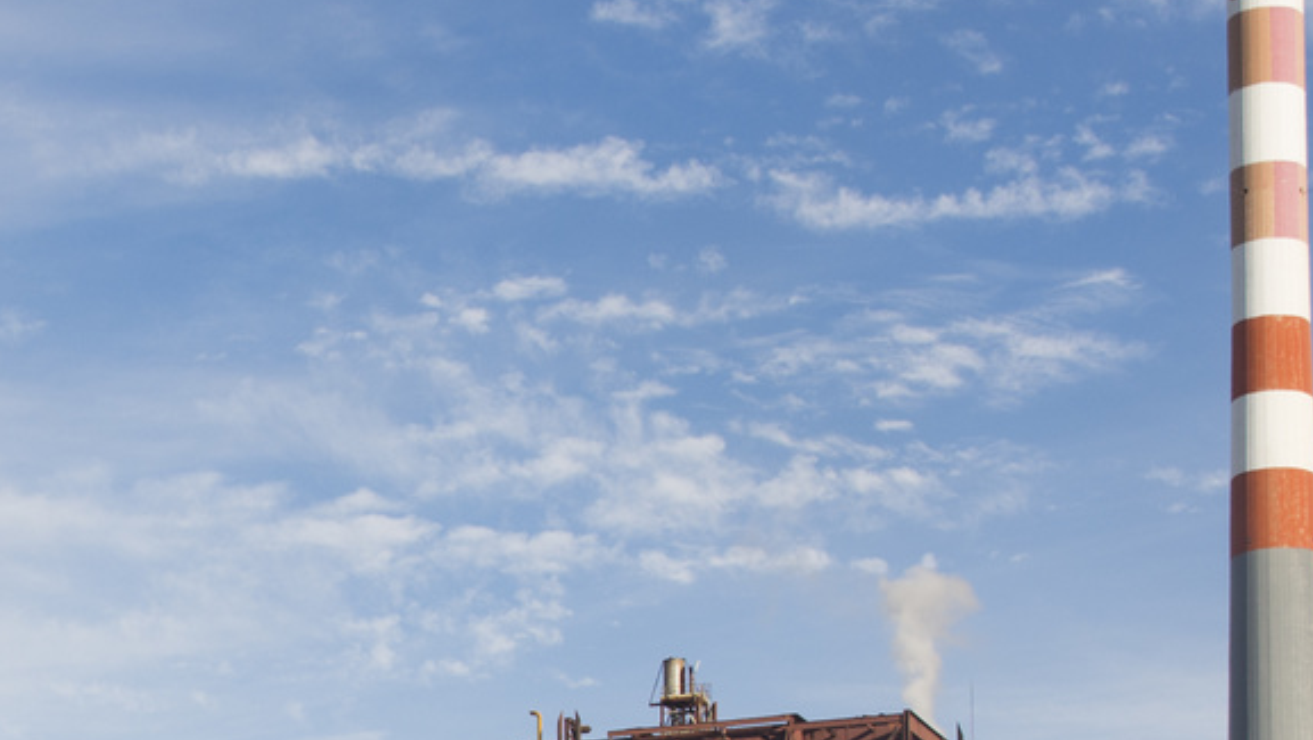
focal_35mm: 115
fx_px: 4005
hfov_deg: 18.2
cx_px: 14
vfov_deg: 10.3
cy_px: 1006
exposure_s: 1/400
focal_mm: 22
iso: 100
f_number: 6.3
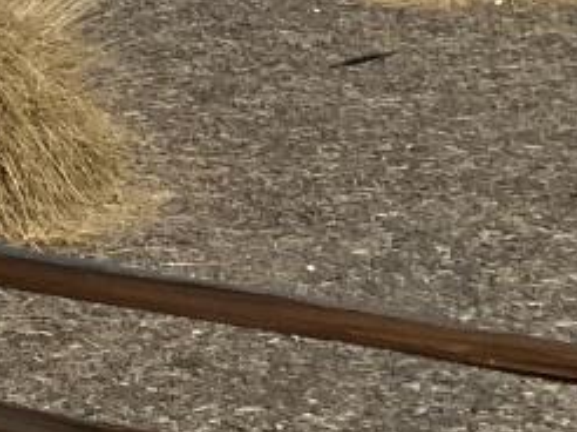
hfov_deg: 9.3
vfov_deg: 8.2
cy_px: -149
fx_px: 2947
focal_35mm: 177
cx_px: -1048
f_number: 1.8
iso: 16
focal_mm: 3
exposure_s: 1/3125
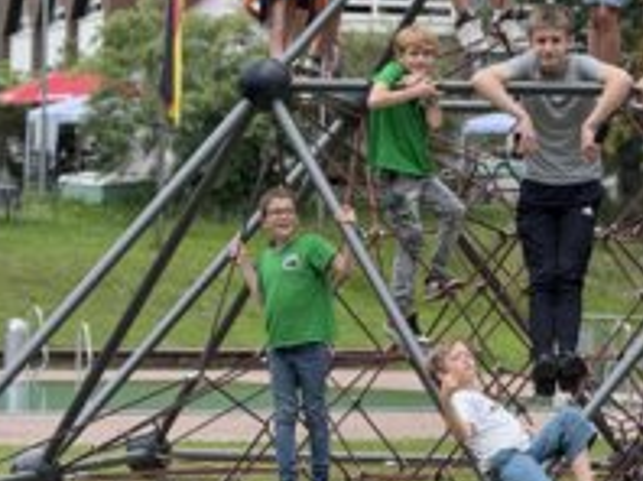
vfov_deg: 6.1
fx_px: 4508
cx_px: 620
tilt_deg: +1.3
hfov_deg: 8.1
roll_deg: -0.6
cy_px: 130
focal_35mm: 243
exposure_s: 1/104
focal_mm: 15.66
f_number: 2.8
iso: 50
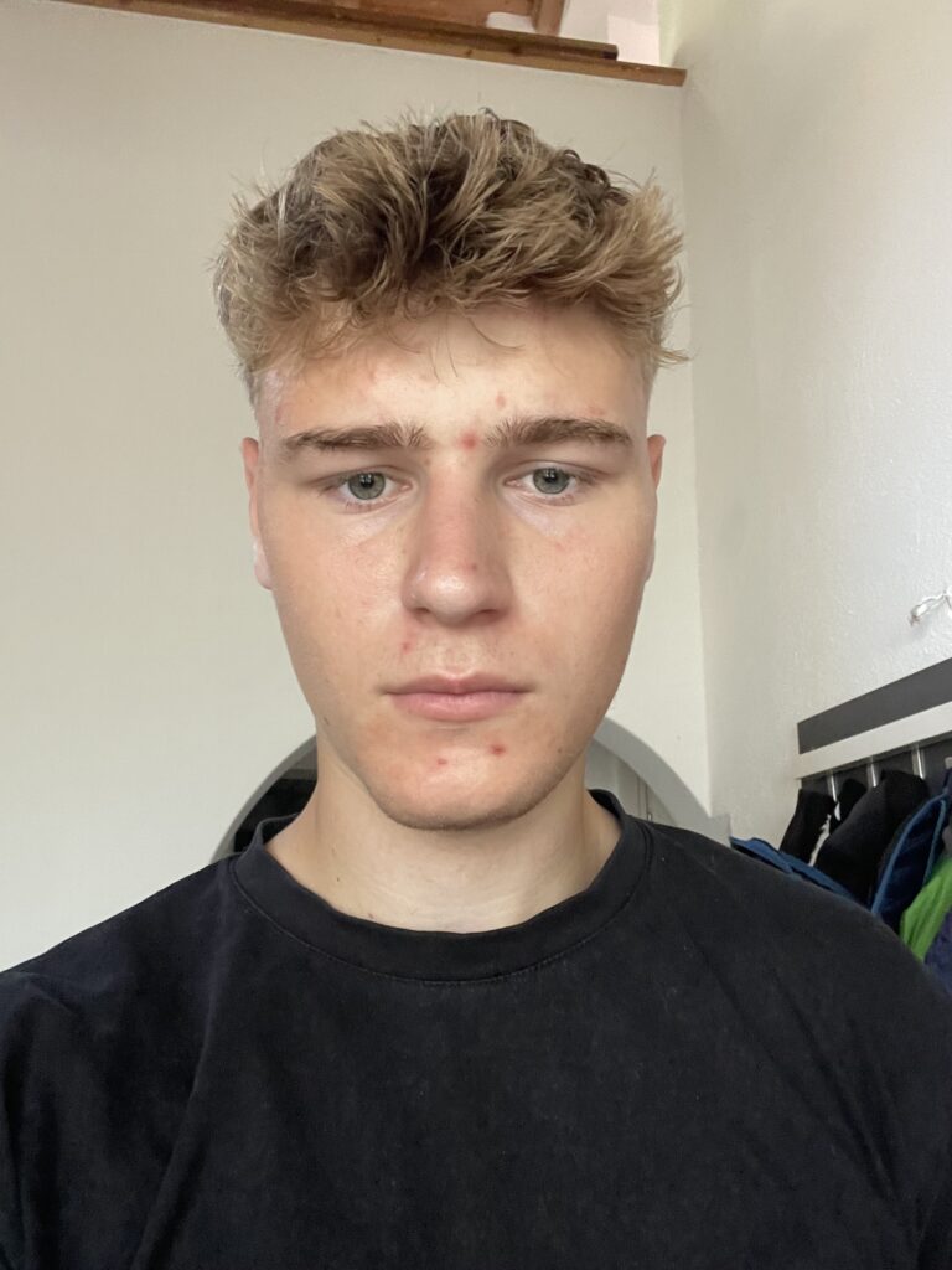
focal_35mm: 30
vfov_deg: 60.0
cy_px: 635
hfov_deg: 46.8
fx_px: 1100
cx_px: 476
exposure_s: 1/42
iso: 400
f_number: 2.2
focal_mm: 2.71
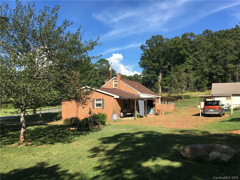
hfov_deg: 61.7
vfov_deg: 48.2
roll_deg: +0.0
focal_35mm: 29
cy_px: 90
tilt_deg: +4.0
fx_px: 201
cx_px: 120
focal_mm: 4.15
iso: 25
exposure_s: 1/1183
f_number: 2.2
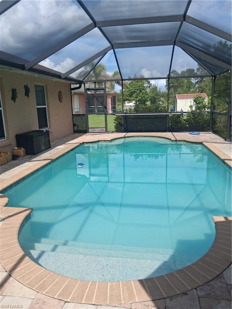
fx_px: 232
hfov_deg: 53.1
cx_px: 116
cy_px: 154
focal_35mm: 26
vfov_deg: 67.3
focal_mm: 3.98
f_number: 1.8
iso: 25
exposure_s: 1/476
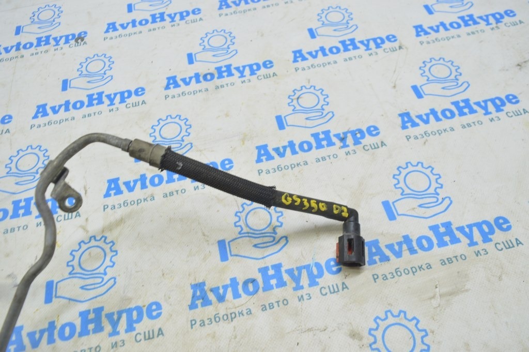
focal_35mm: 27
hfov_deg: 67.4
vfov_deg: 47.9
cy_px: 176
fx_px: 396
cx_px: 264
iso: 400
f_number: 5.6
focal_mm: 18
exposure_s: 1/20
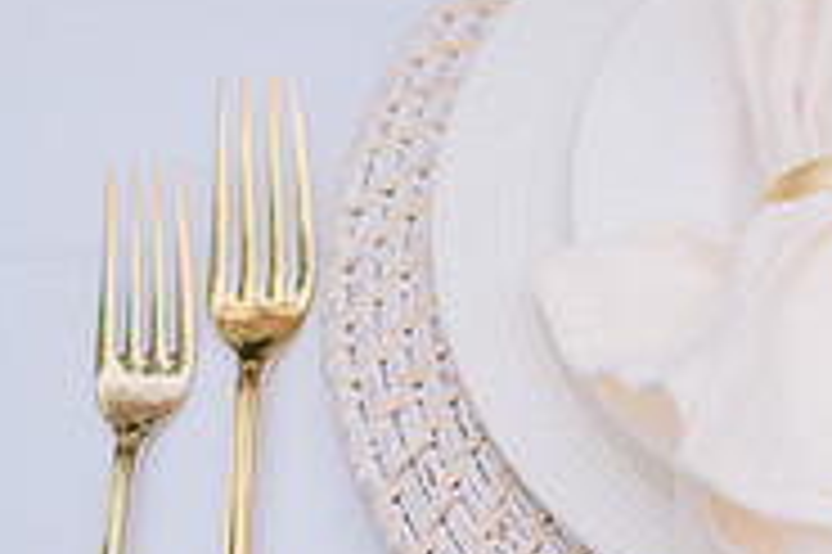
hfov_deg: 12.7
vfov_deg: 8.7
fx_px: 3625
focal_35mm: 157
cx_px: 1043
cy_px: 191
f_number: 1.8
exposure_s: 1/200
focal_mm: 50
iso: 50
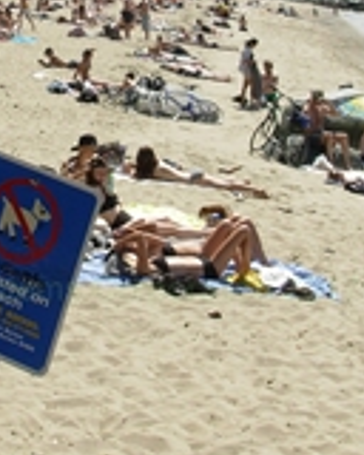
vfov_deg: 17.1
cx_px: 80
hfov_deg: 13.8
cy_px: 43
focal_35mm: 111
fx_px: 1495
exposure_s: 1/443
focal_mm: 6.3
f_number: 4.9
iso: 50
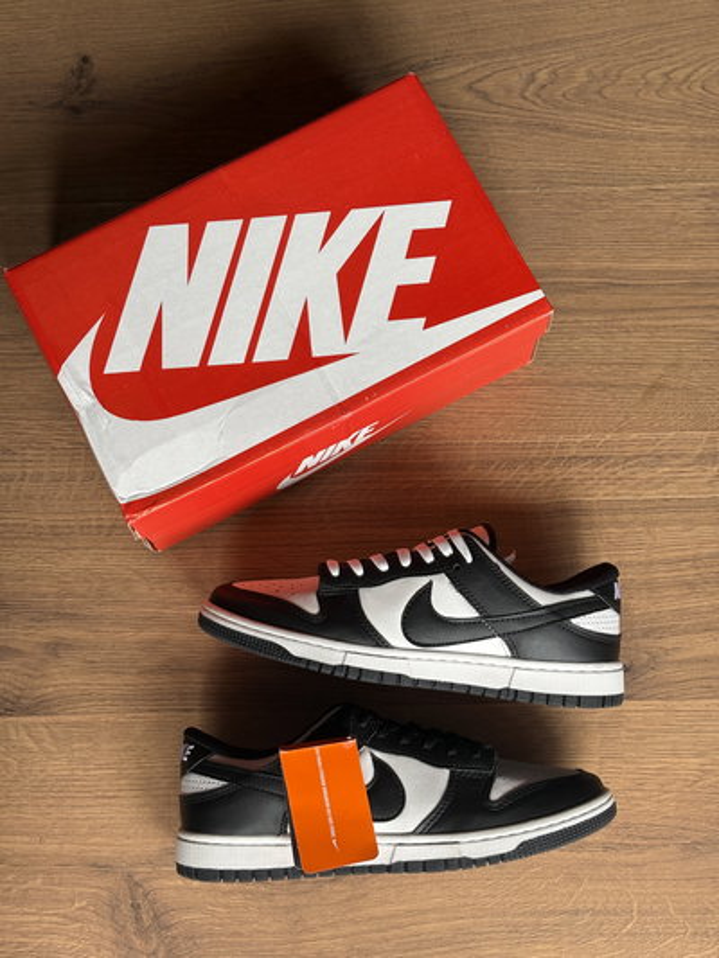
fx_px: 1440
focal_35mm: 52
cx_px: 360
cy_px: 479
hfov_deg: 28.0
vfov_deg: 36.8
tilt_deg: -76.7
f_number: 1.6
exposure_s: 1/333
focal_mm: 5.96
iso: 32
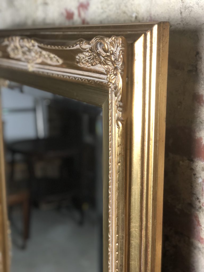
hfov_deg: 28.0
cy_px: 136
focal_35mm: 52
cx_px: 102
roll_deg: +3.2
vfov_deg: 36.8
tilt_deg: -14.6
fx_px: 409
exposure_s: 1/25
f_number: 2.4
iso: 125
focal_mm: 6
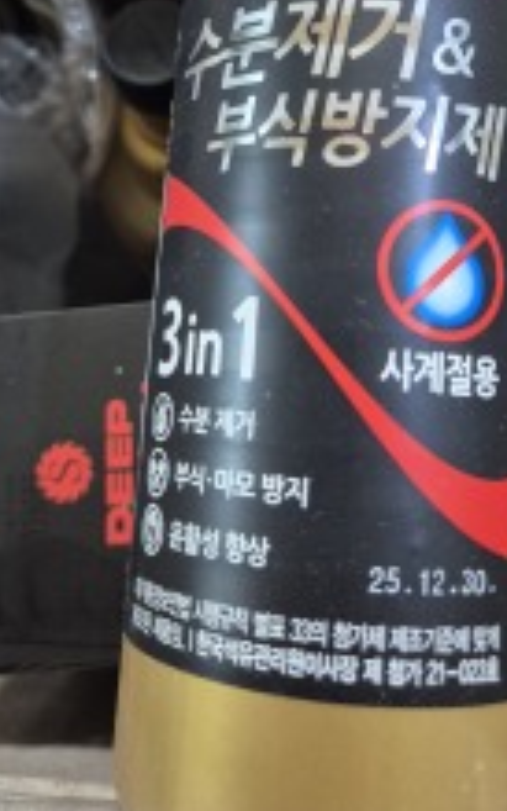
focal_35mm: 40
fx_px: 884
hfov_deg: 32.0
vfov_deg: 47.3
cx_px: 255
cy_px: 193
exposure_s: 1/60
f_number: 1.8
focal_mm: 5.4
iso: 640
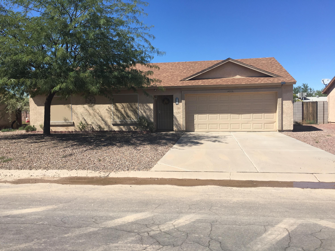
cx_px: 168
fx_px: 281
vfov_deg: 48.2
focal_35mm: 29
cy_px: 126
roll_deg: +1.1
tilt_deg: -1.3
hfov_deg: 61.7
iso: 25
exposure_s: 1/1748
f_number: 2.2
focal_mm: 4.15
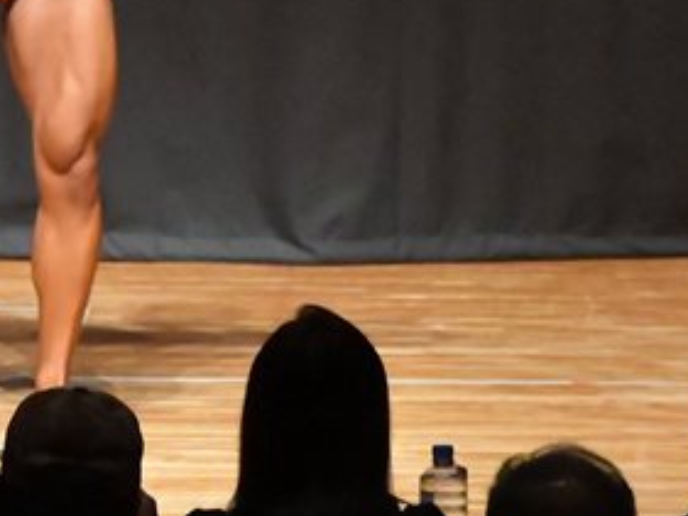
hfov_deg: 2.9
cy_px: -110
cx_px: -60
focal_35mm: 676
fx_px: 13441
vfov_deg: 2.2
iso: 16000
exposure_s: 1/400
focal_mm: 170
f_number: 5.6
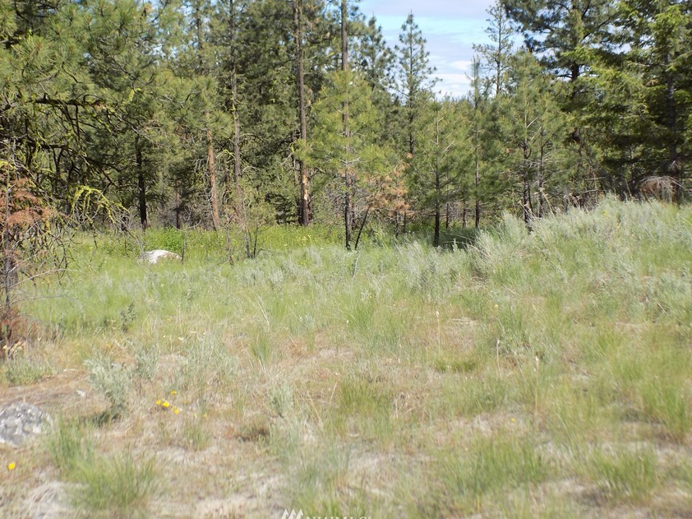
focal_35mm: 45
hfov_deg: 42.1
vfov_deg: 32.1
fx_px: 899
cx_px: 325
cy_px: 234
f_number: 3.5
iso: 80
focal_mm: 6.6
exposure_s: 1/500
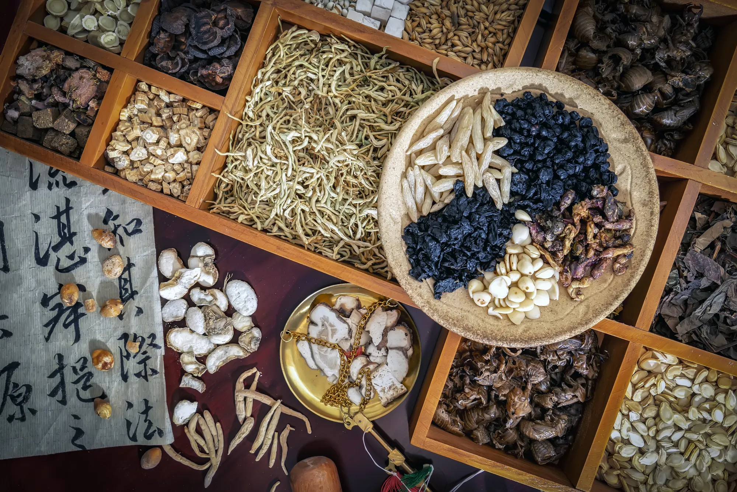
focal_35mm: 30
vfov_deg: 43.6
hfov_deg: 61.9
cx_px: 368
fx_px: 614
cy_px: 246
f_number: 8
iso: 200
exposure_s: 1/125
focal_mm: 30
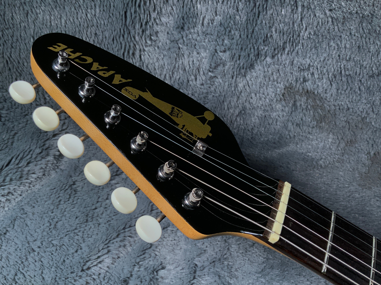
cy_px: 146
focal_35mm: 33
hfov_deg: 55.3
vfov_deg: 42.9
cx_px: 175
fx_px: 363
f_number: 1.8
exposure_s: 1/156
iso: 20
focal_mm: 3
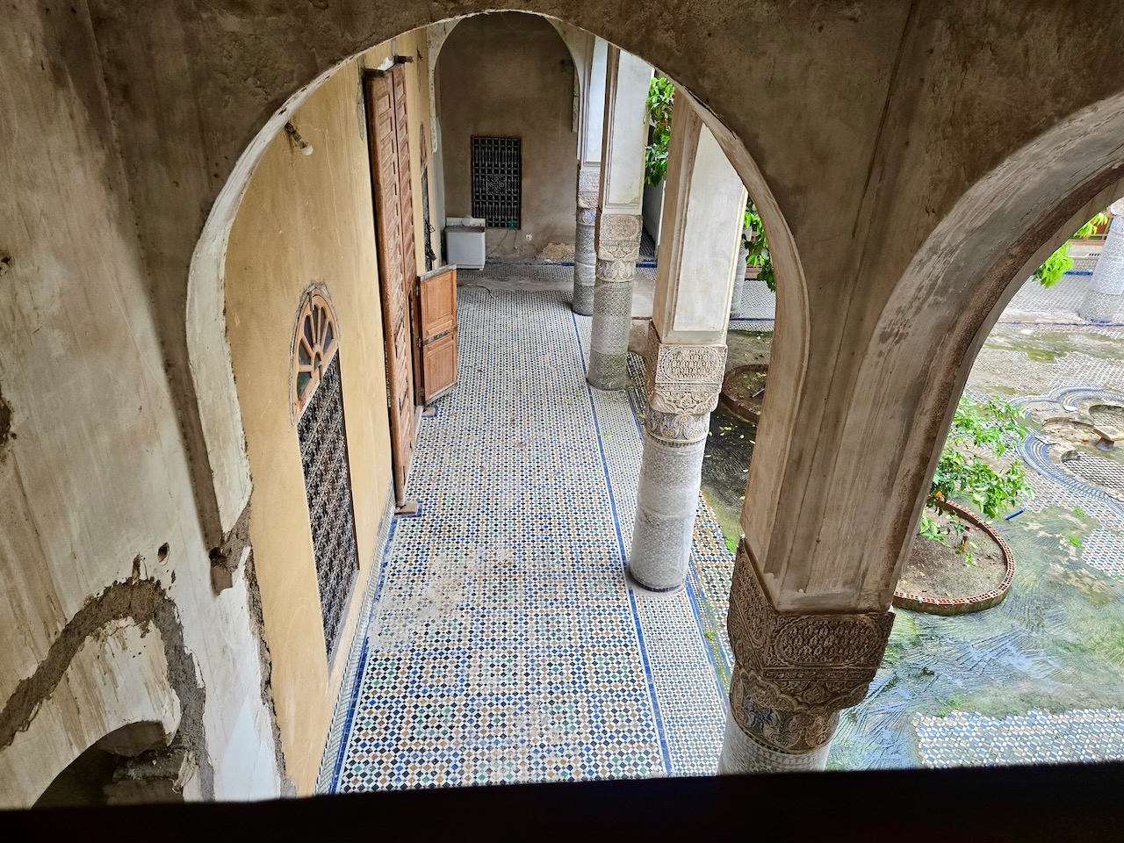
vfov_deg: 58.9
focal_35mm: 23
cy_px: 422
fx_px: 747
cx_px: 562
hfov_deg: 73.9
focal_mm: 5.4
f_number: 1.8
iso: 200
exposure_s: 1/180
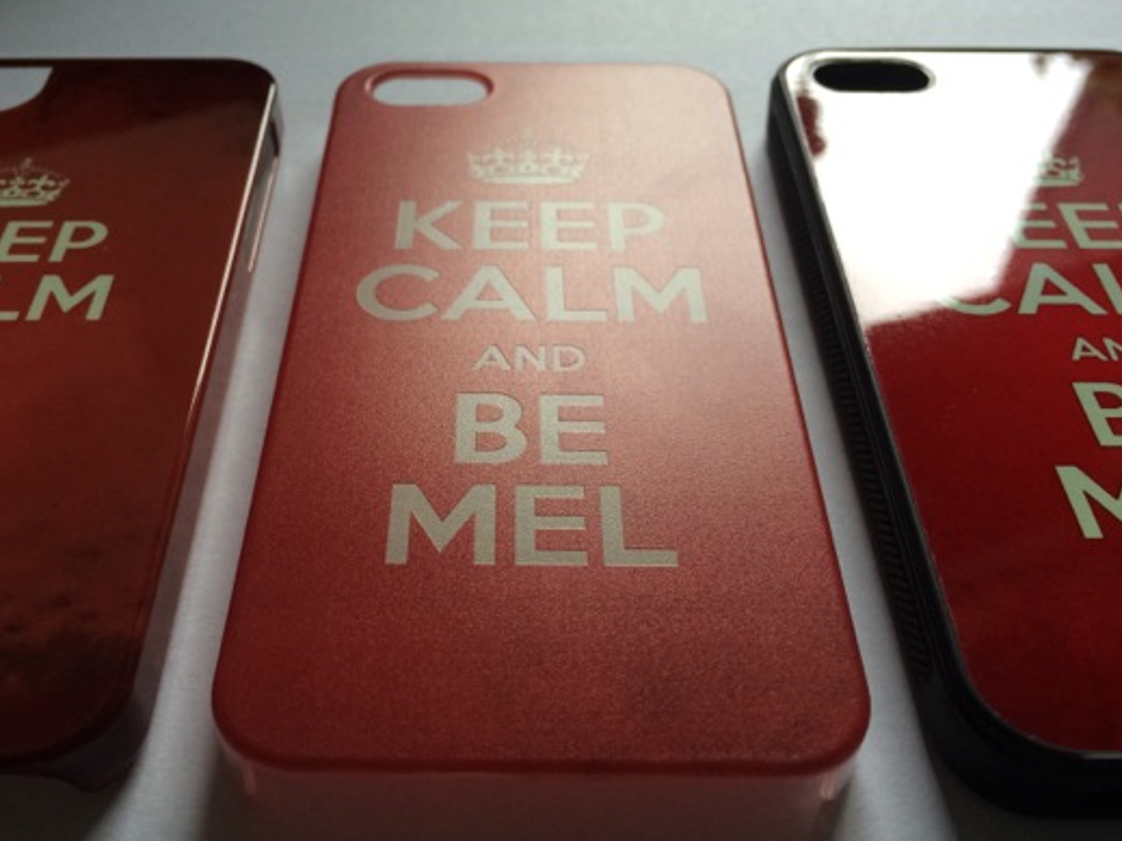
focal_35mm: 37
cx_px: 499
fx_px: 1199
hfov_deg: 50.1
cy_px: 465
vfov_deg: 38.6
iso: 40
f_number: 2.2
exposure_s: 1/30
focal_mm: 4.12
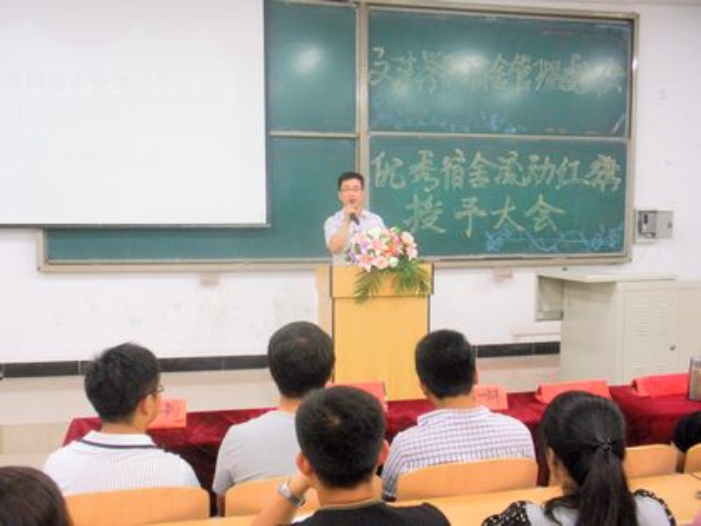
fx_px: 749
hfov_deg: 50.1
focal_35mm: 37
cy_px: 263
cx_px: 350
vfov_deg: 38.7
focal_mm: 6.6
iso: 200
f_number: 3.5
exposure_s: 1/13
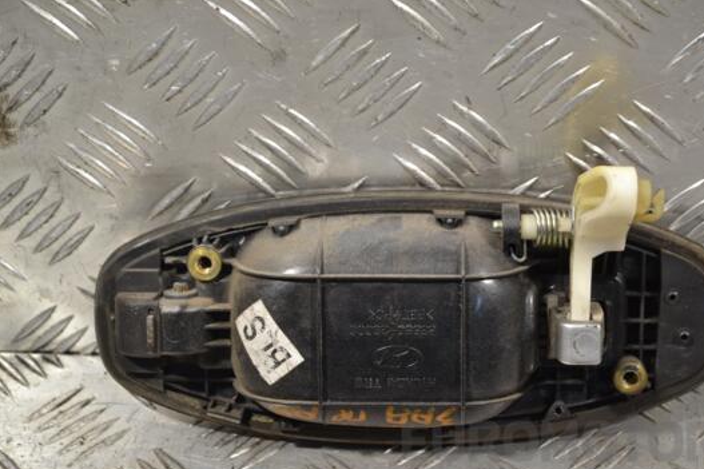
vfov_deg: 16.6
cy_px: 263
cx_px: 377
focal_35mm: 82
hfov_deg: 24.8
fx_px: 1603
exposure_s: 1/60
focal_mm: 48
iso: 500
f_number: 5.6
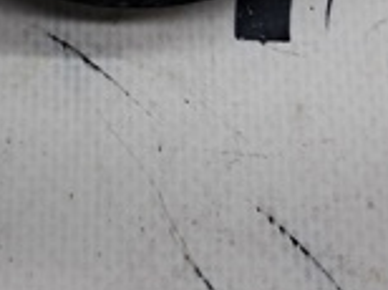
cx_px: 23
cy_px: -243
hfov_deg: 17.3
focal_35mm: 112
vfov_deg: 12.1
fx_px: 1253
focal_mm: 4
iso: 50
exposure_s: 1/100
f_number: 1.8
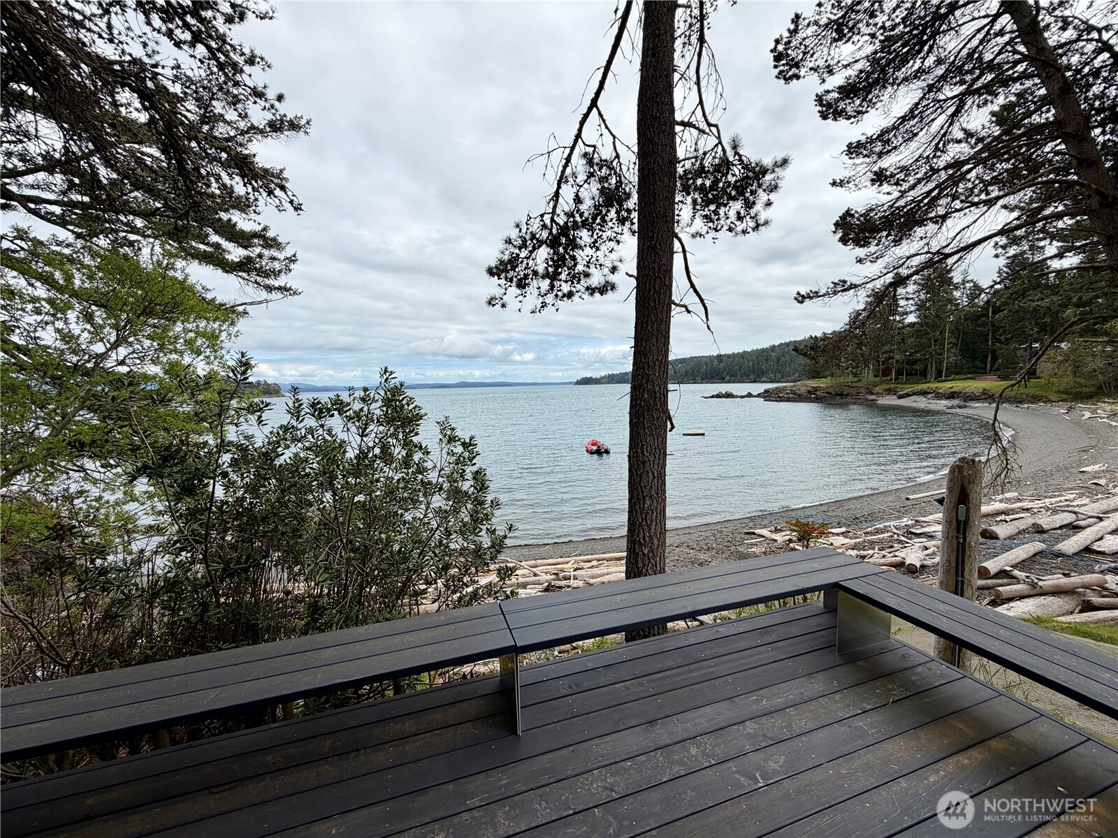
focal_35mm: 14
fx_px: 452
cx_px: 559
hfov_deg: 102.1
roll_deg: +1.7
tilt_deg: -4.0
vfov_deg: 85.7
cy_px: 419
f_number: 2.2
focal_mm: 2.22
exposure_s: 1/770
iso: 32
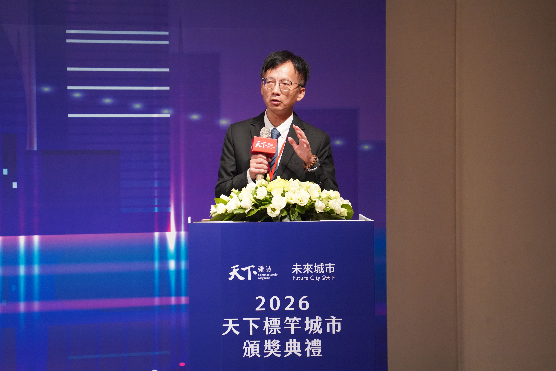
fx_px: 2517
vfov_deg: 8.4
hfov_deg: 12.6
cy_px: 186
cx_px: 278
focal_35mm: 163
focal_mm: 163
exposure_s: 1/200
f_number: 5.6
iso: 6400
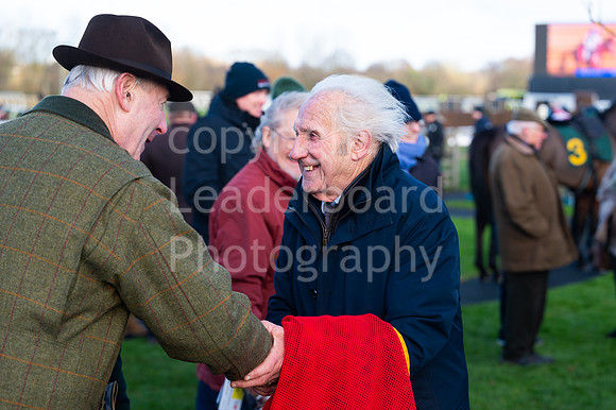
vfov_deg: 16.2
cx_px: 370
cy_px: 220
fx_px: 1440
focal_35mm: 84
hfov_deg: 24.1
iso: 320
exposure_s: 1/800
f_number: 3.5
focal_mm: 70
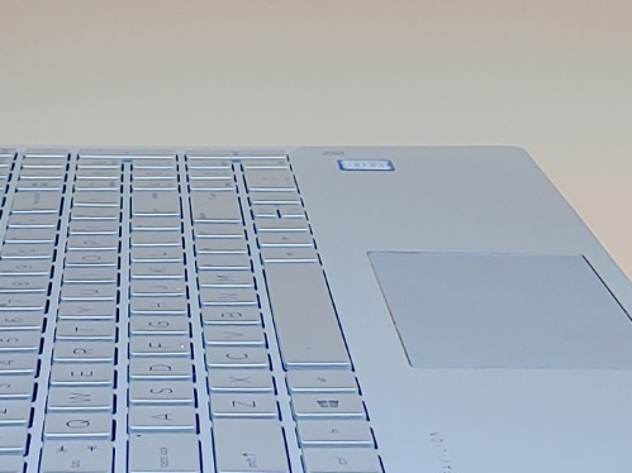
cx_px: 94
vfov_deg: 11.5
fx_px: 2318
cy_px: -46
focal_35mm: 127
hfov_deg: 15.4
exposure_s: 1/139
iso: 50
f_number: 1.8
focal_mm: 4.36
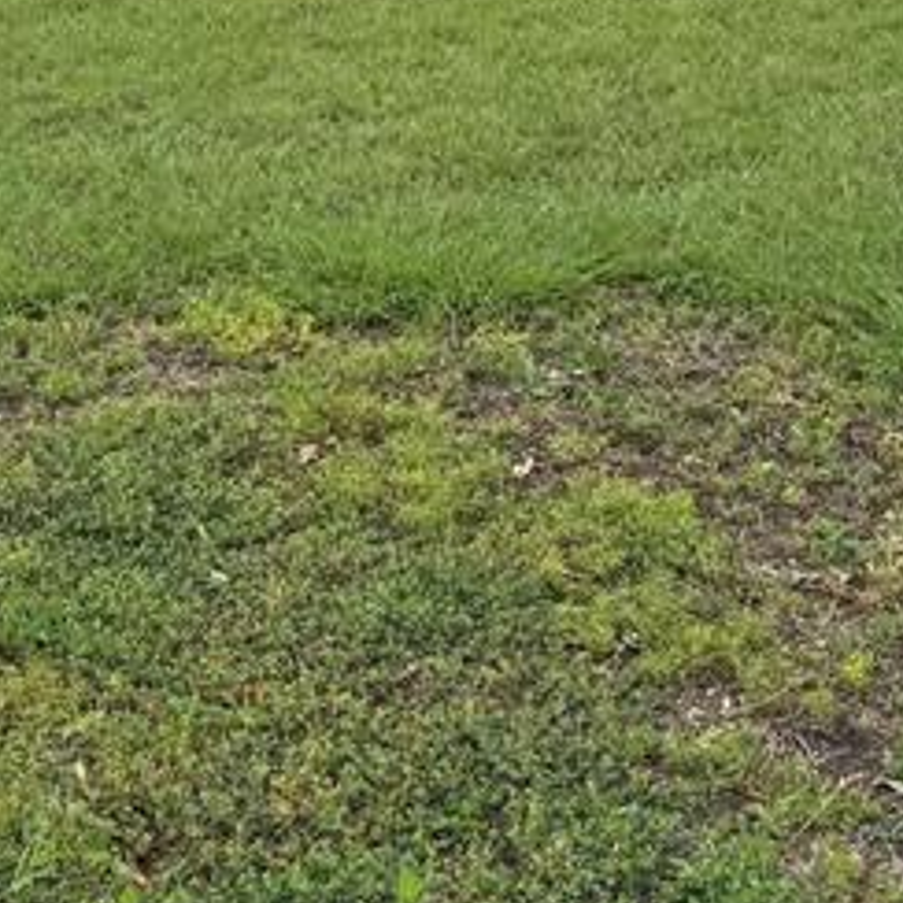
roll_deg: -0.3
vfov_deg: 17.7
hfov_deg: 19.5
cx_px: 563
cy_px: -411
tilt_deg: -1.1
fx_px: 2627
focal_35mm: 89
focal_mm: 6.76
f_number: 1.78
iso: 80
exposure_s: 1/1923
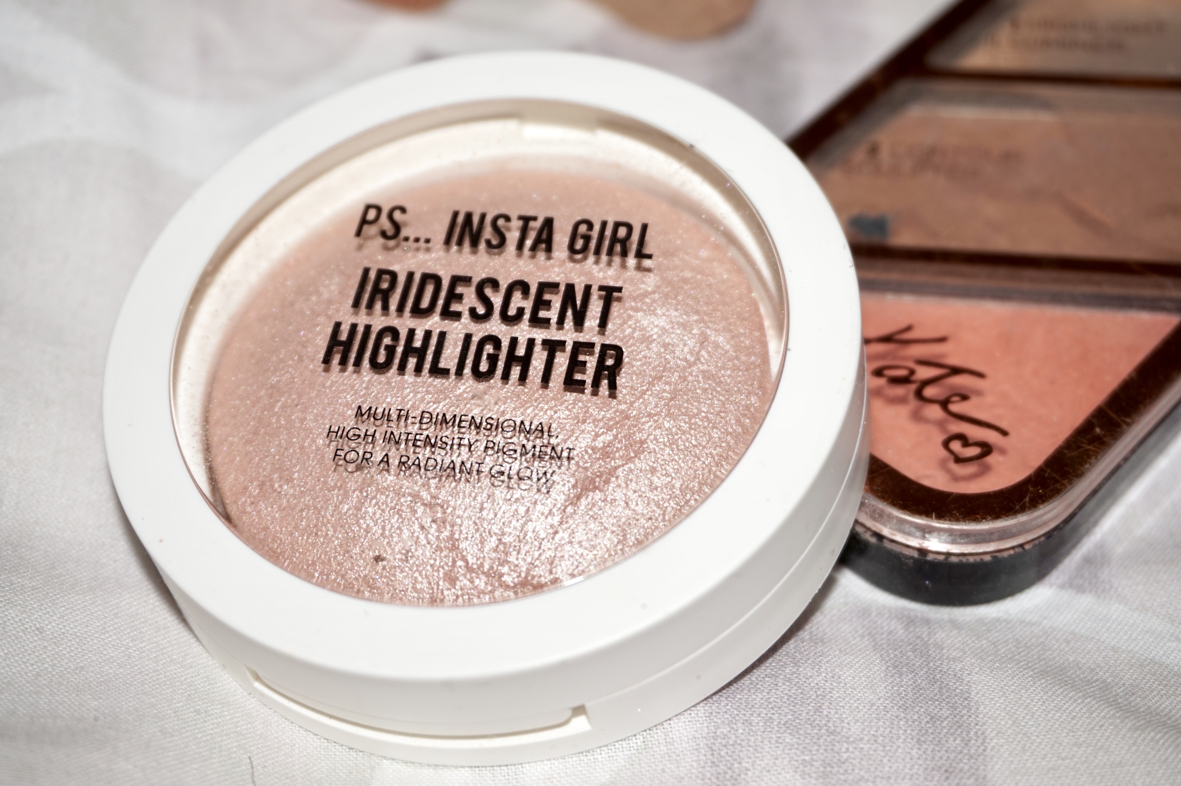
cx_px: 590
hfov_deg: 36.9
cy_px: 393
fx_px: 1771
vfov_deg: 25.0
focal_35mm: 54
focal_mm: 36
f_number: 5.6
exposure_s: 1/60
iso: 100
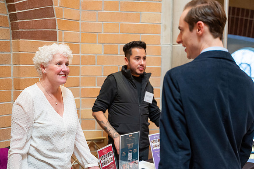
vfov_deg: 24.7
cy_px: 84
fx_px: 386
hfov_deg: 36.5
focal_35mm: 55
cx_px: 130
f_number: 2.8
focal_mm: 52
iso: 2500
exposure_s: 1/640
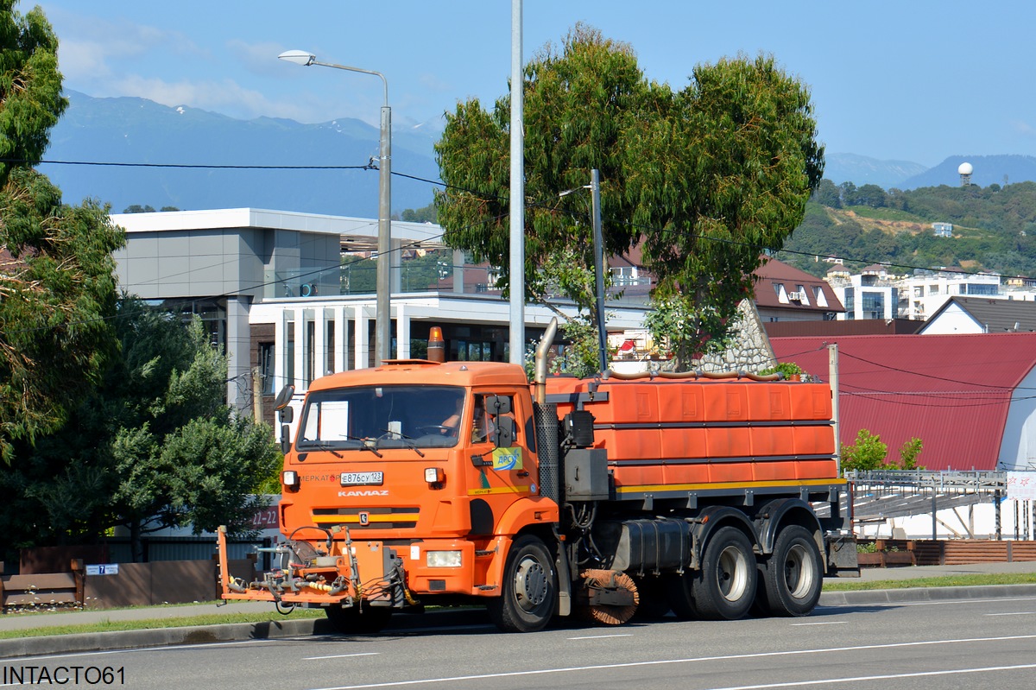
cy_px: 345
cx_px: 518
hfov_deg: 18.2
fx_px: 3236
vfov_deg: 12.2
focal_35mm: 112
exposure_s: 1/250
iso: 100
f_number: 8
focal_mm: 75
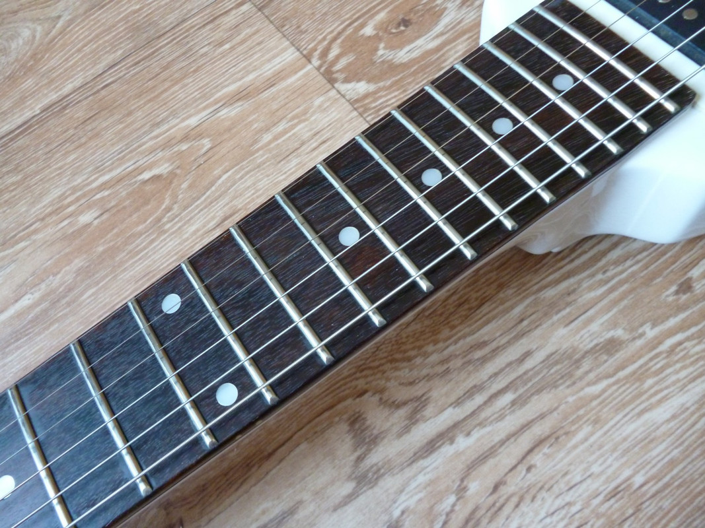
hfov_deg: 63.4
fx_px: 570
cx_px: 352
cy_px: 264
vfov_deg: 49.7
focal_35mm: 28
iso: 400
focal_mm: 5
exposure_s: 1/10
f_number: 3.1
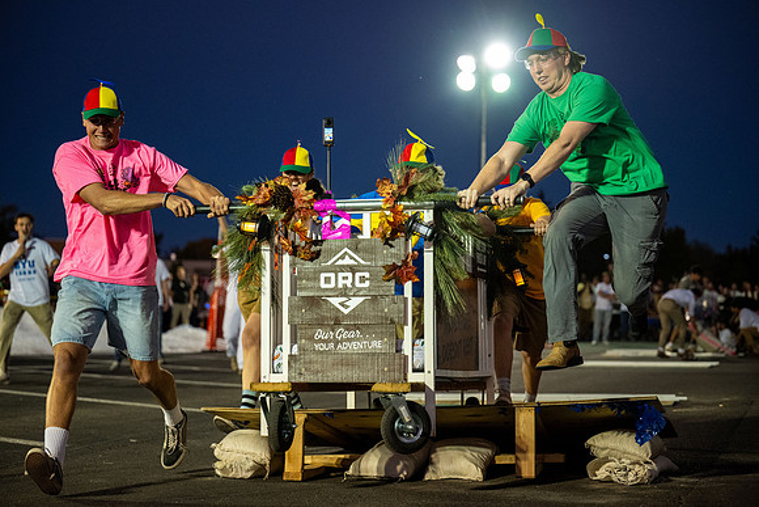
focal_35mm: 77
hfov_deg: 26.2
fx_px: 1630
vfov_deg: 17.7
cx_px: 391
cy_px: 252
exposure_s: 1/640
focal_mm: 75
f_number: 2.8
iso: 4000
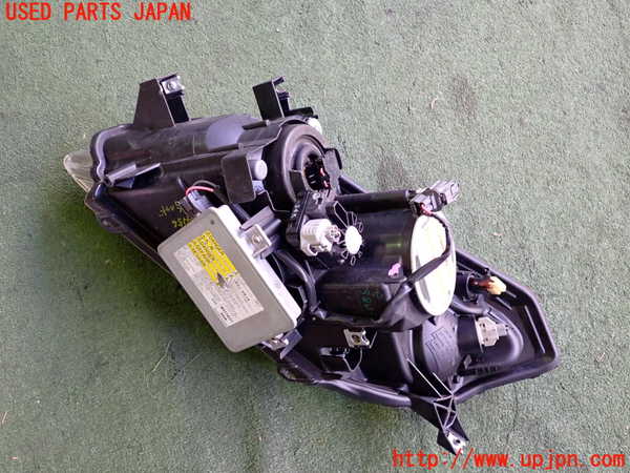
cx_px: 315
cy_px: 236
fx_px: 546
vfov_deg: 46.8
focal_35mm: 30
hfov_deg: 60.0
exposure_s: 1/30
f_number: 2.3
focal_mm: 5.4
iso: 250
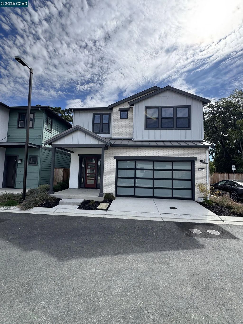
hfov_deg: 85.7
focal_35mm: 14
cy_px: 162
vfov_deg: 102.1
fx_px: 131
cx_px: 122
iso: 50
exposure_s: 1/1143
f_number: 2.2
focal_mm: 2.22
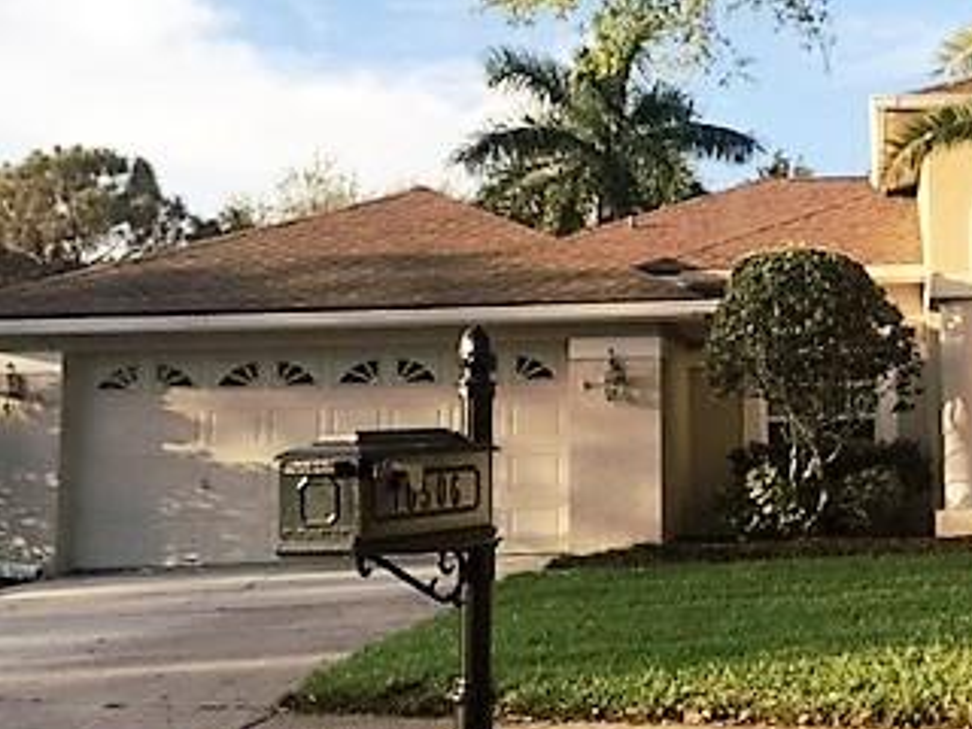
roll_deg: +0.8
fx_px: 1629
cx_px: 969
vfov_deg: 25.2
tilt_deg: +6.7
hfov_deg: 30.9
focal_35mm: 58
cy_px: 289
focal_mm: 4.15
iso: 32
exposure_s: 1/638
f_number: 2.2
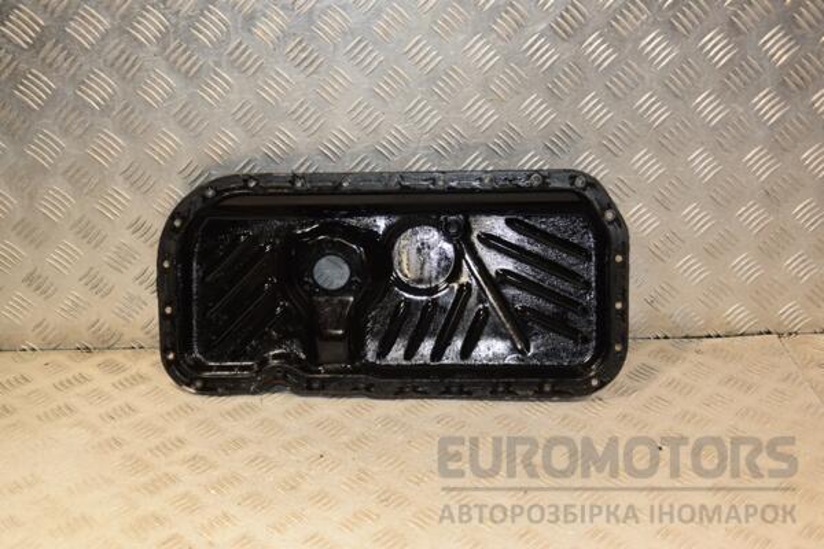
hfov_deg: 41.1
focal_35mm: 48
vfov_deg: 28.1
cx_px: 412
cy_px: 274
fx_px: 1099
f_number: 5
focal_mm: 32
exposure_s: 1/160
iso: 800
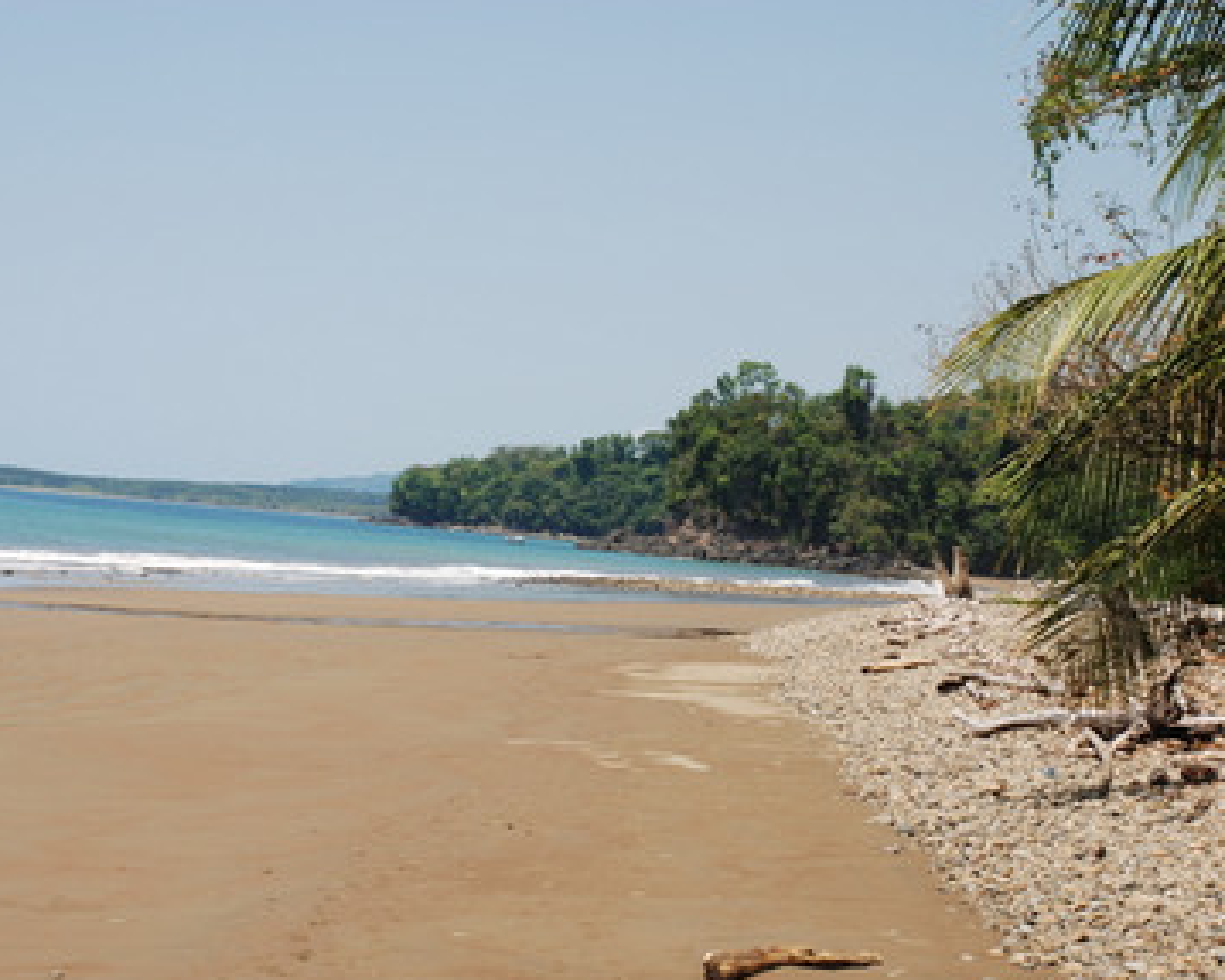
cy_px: 509
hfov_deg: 20.8
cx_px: 485
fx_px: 3335
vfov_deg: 16.7
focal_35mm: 92
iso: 100
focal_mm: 52
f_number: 8
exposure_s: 1/250
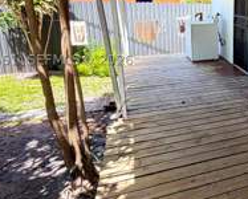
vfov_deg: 41.5
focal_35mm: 35
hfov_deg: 43.2
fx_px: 257
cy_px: 60
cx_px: 255
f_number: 2.2
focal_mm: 2.22
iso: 40
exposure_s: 1/147
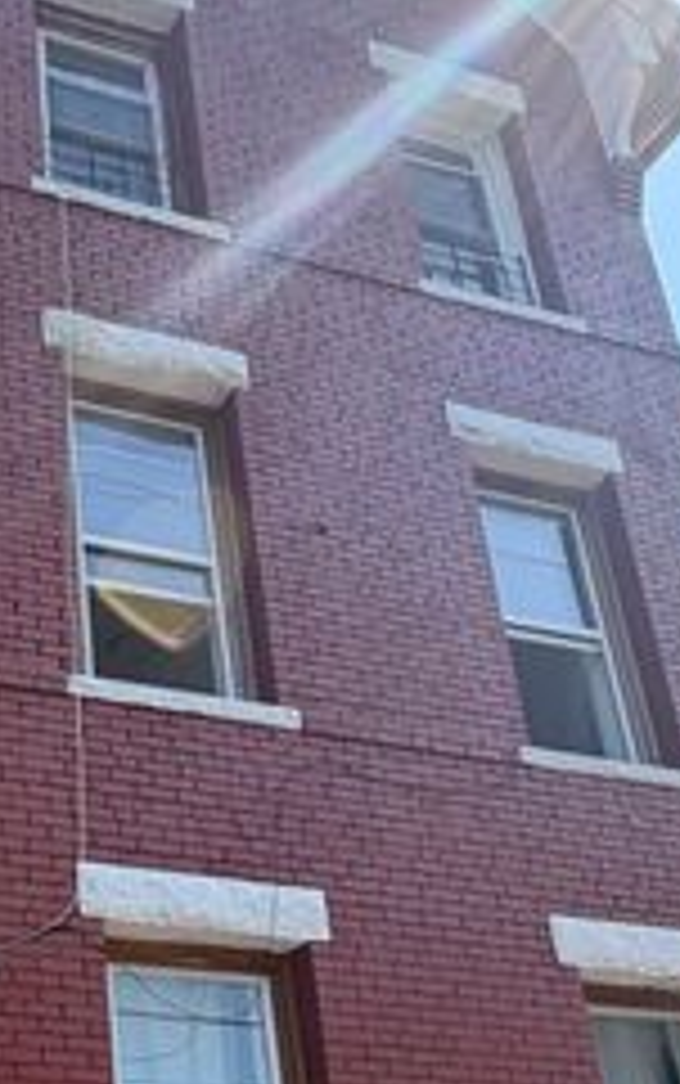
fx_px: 1214
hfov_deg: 27.4
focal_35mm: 41
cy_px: 987
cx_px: -144
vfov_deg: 43.7
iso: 40
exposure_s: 1/664
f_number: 2.2
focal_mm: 2.22
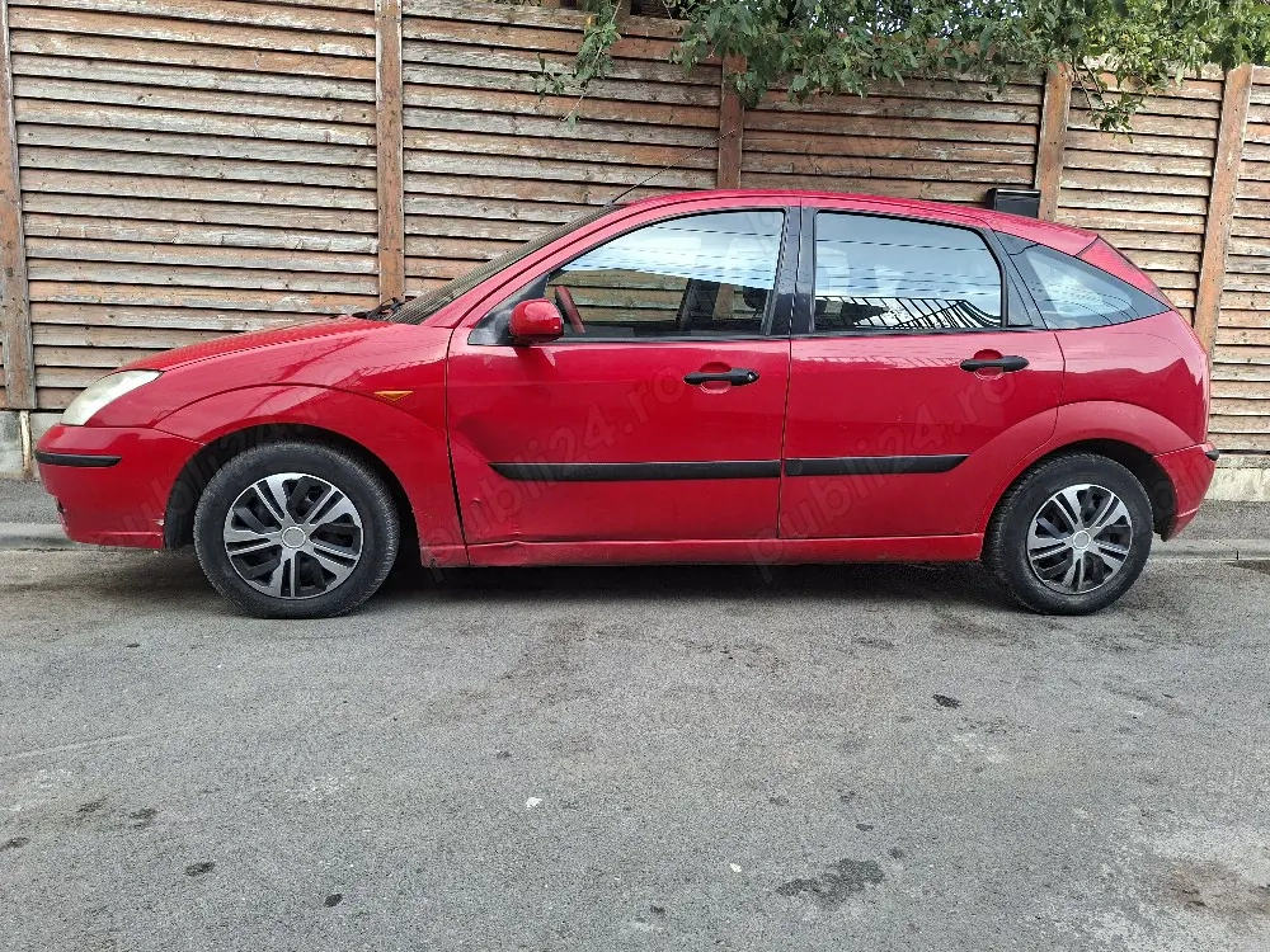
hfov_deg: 73.9
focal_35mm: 23
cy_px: 476
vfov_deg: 58.9
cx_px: 635
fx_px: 844
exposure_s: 1/196
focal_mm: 5.54
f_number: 1.8
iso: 50
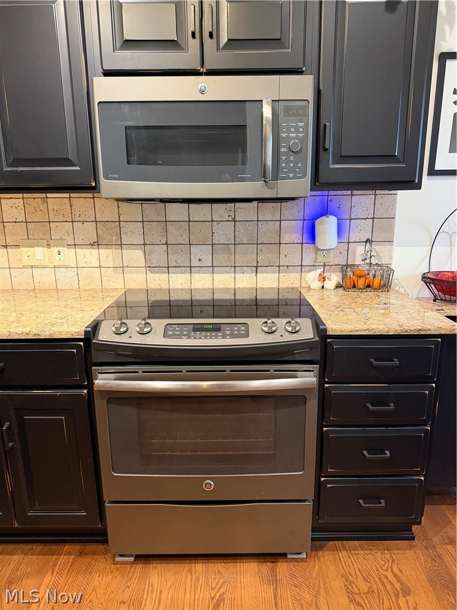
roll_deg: +0.5
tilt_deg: -15.1
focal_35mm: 24
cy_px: 305
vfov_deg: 71.6
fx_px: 422
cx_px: 228
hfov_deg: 56.8
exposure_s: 1/60
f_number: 1.78
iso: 500
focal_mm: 6.76
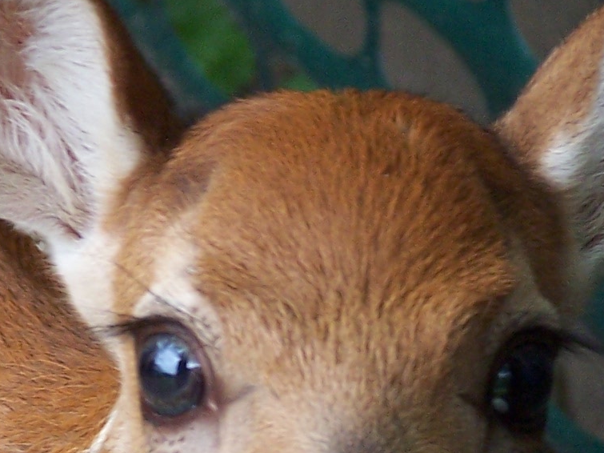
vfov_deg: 3.1
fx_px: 8461
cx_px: 170
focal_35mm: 485
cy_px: 482
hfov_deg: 4.1
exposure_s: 1/60
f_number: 3.2
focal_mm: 26.4
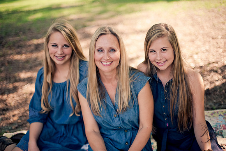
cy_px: 76
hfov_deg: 39.6
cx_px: 113
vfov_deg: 27.0
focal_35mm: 50
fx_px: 314
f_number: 1.8
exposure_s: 1/640
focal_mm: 50
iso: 200
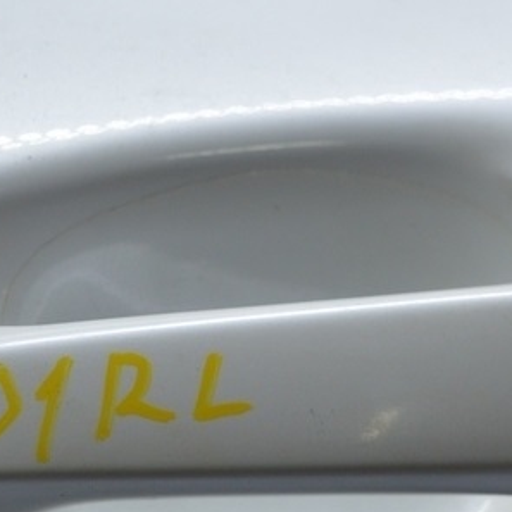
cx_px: 333
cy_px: 334
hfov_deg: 13.7
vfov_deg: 13.7
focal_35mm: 127
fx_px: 2133
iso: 400
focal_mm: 29
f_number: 4.2
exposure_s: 1/160
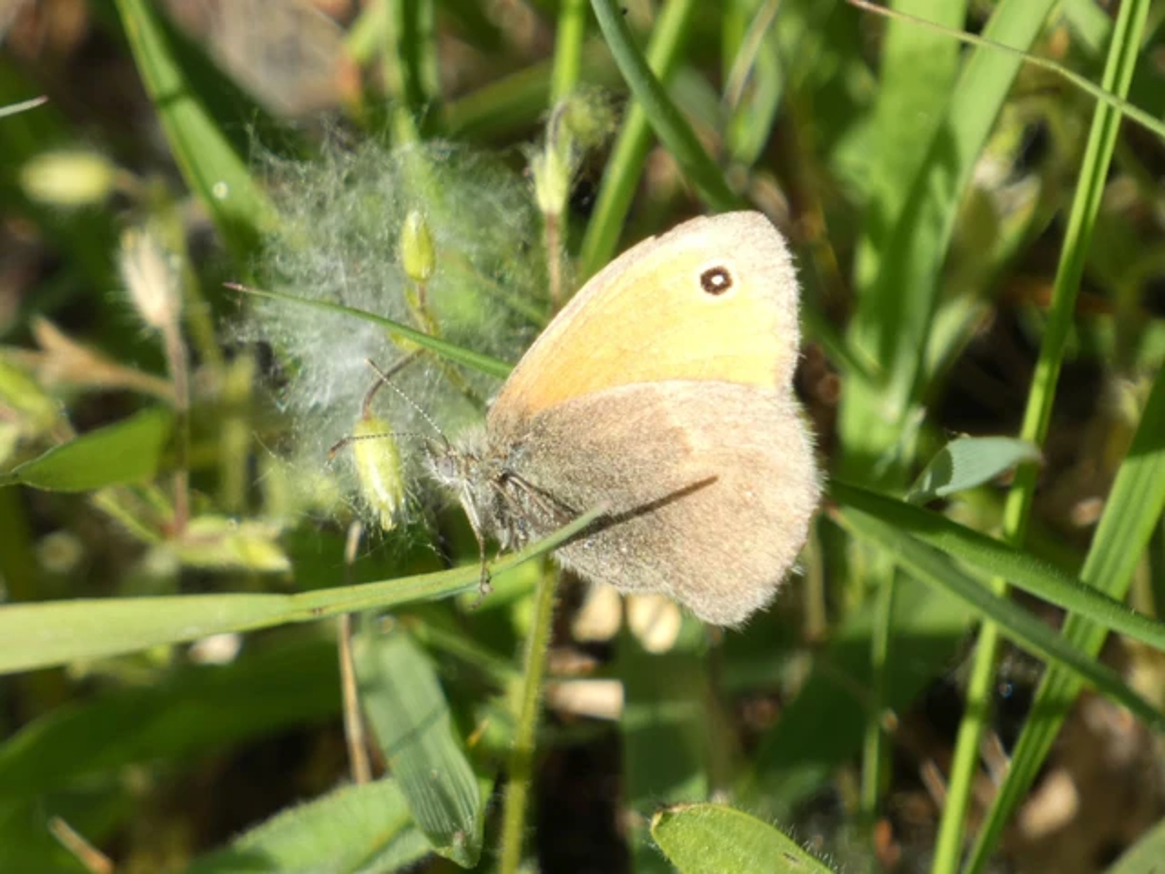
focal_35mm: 600
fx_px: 20193
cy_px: 437
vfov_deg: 2.5
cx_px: 582
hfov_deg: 3.3
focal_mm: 107.6
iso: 80
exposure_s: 1/100
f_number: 5.6
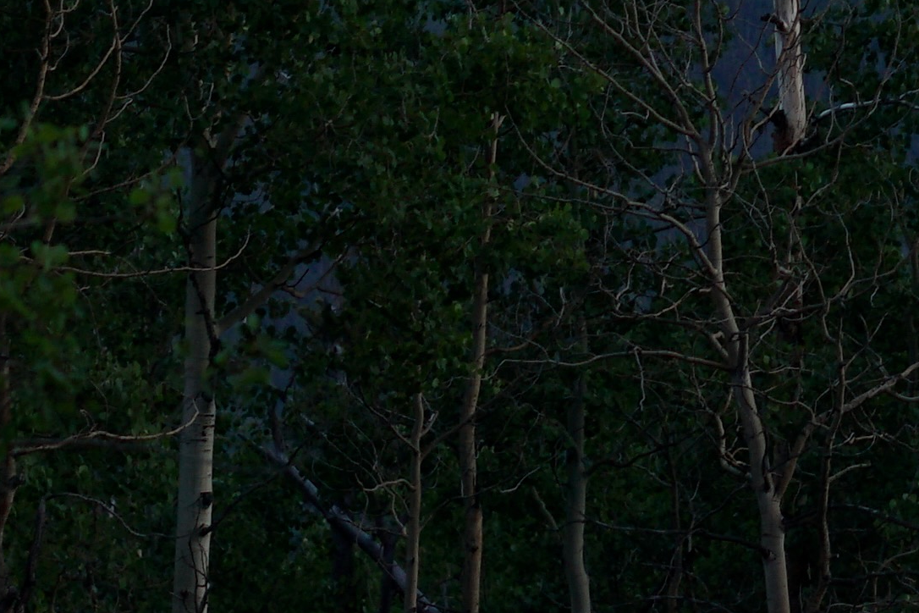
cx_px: 1595
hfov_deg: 4.5
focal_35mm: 456
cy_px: -929
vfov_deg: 3.0
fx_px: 11634
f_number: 3.2
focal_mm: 55
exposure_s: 1/60
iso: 100
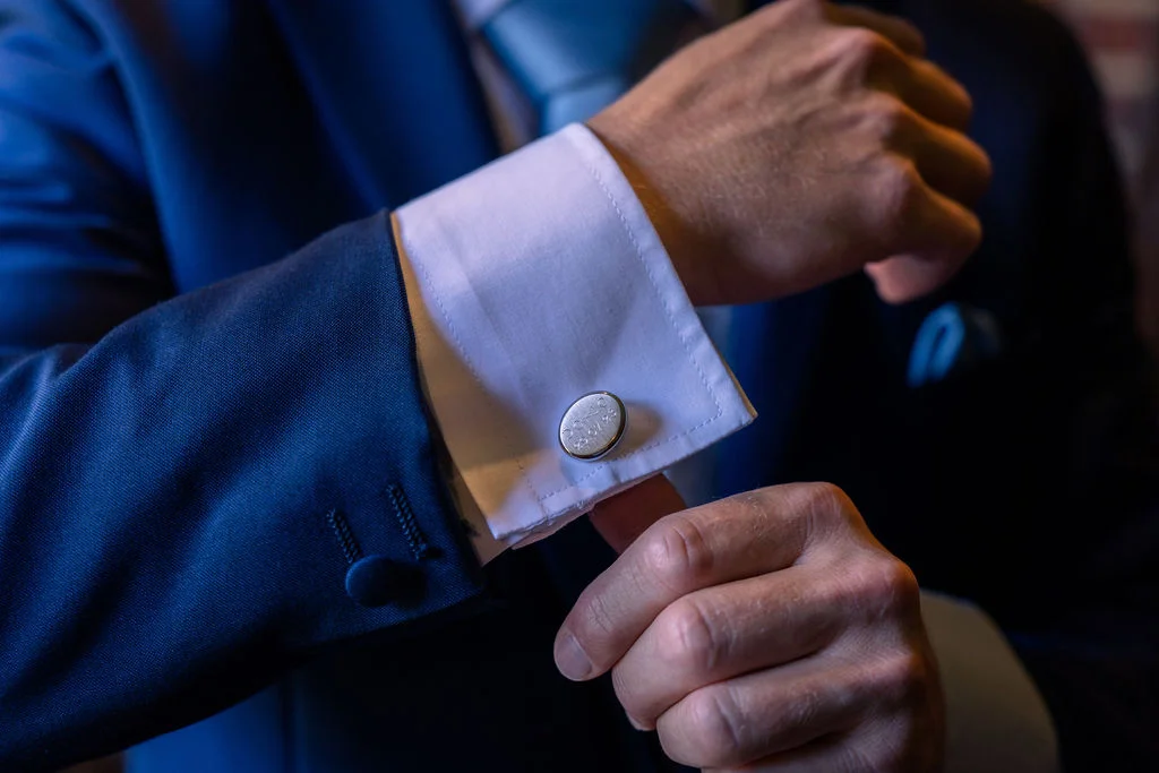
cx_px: 580
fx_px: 1610
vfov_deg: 27.0
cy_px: 386
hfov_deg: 39.6
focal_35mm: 50
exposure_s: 1/200
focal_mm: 50
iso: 640
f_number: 2.8
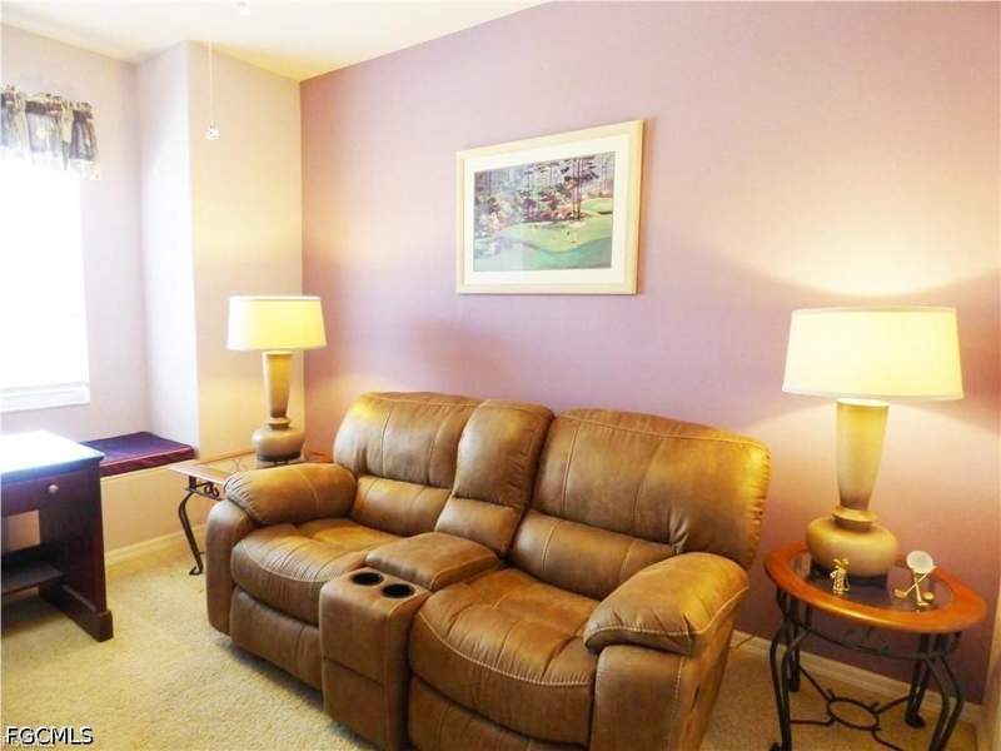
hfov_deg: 81.7
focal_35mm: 20
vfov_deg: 66.0
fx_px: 578
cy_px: 376
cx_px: 500
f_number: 2.8
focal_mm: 3.58
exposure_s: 1/50
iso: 400
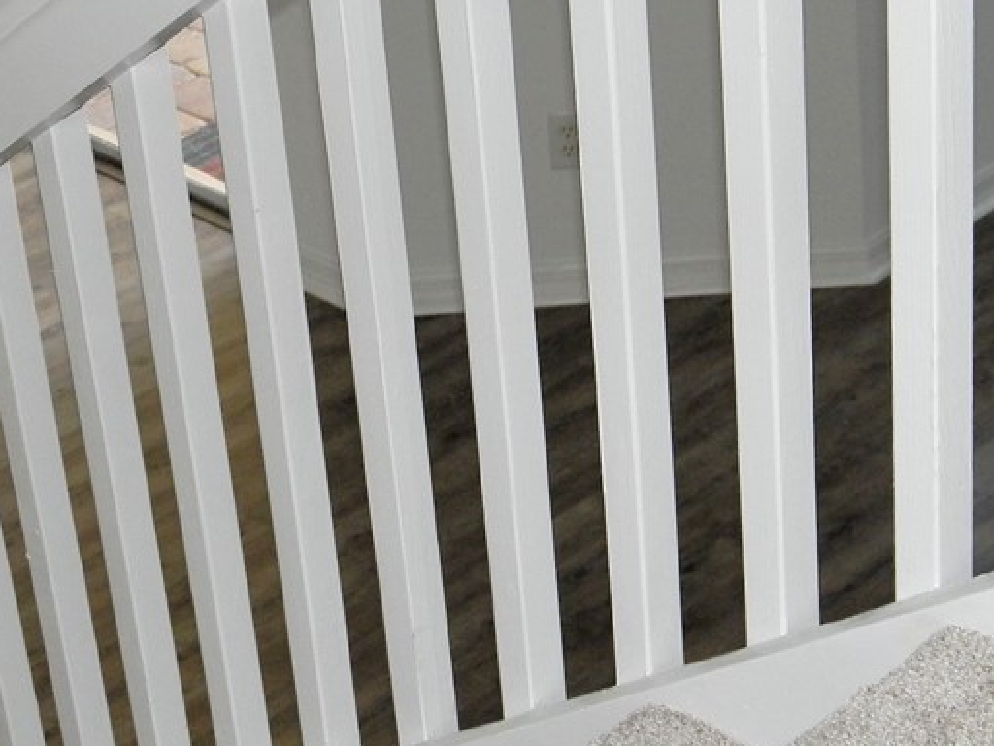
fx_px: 2699
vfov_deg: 15.7
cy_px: 229
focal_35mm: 94
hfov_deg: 20.8
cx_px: 608
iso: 200
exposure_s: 1/30
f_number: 3.9
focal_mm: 8.6
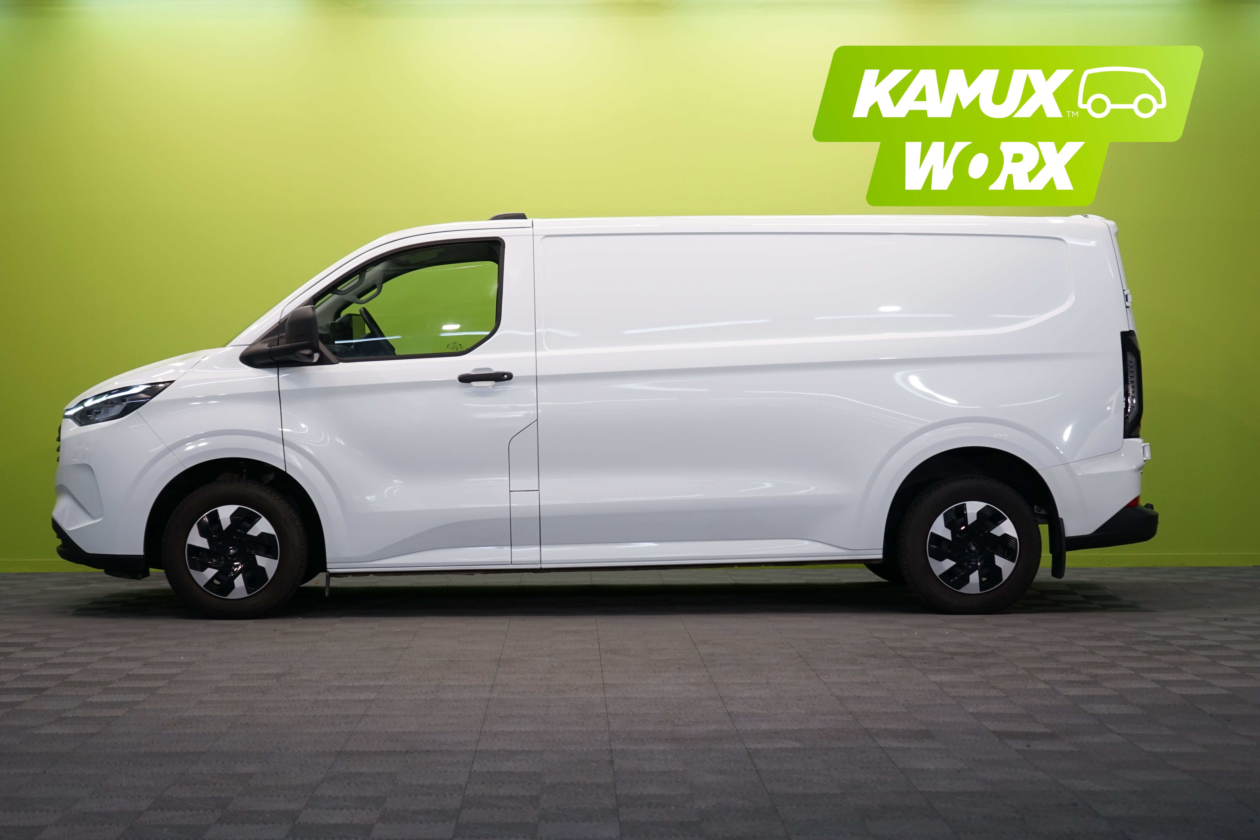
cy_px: 420
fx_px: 2310
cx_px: 630
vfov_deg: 20.6
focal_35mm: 66
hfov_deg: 30.5
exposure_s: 1/60
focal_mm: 66
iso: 500
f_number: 5.6
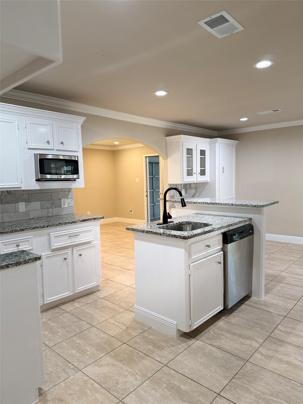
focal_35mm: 24
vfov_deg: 71.6
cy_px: 202
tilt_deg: -4.8
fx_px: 280
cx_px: 152
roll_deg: +1.1
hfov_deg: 56.8
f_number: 1.78
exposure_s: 1/135
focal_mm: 6.76
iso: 200
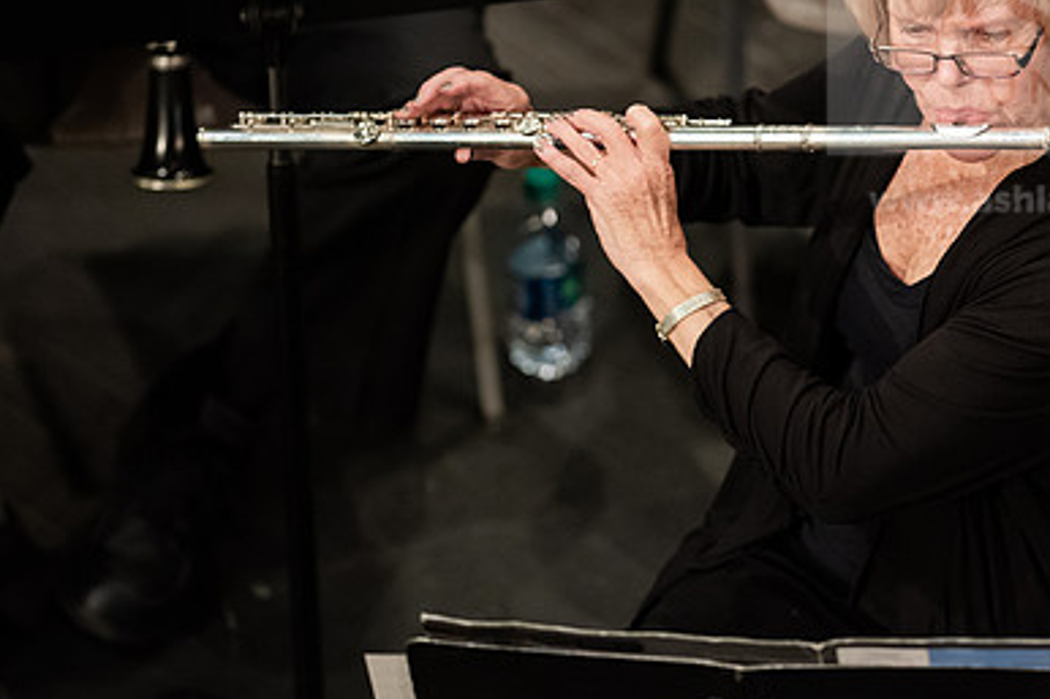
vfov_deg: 3.0
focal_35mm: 451
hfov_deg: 4.6
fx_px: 13148
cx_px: 745
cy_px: 257
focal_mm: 300
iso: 3200
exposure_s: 1/320
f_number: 3.2
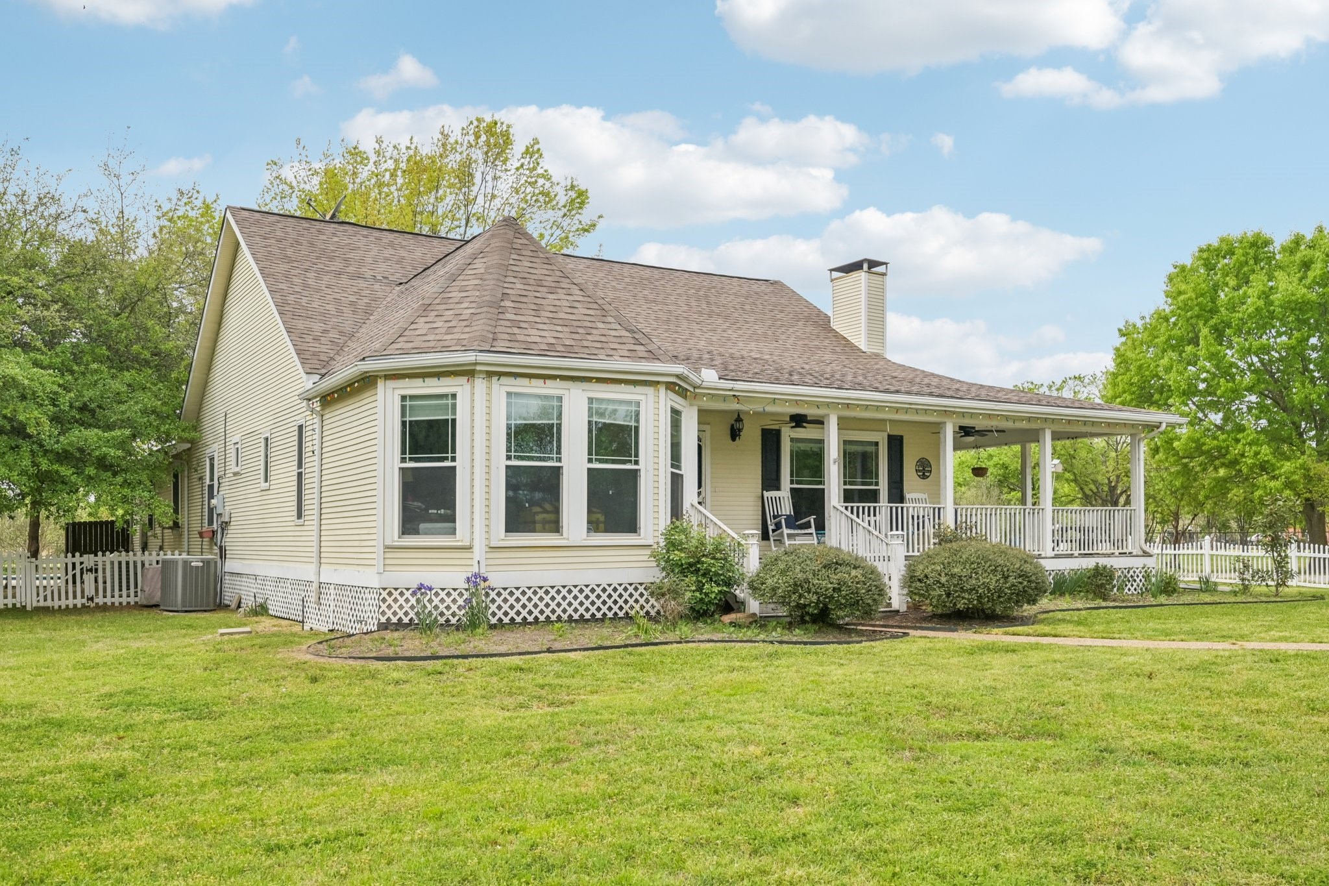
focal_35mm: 30
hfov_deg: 61.9
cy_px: 443
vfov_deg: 43.6
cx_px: 664
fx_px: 1107
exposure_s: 1/1000
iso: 400
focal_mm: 30
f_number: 8
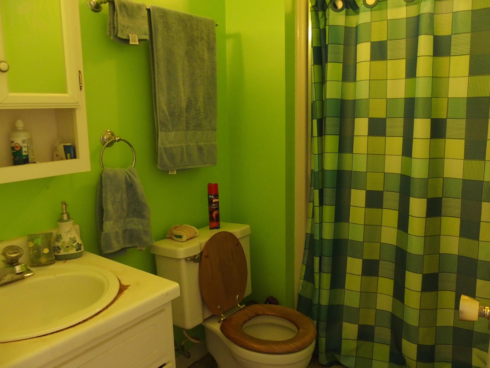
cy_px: 184
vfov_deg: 49.7
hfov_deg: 63.4
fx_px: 396
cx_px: 245
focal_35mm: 28
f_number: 2.8
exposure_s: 1/25
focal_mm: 6
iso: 800
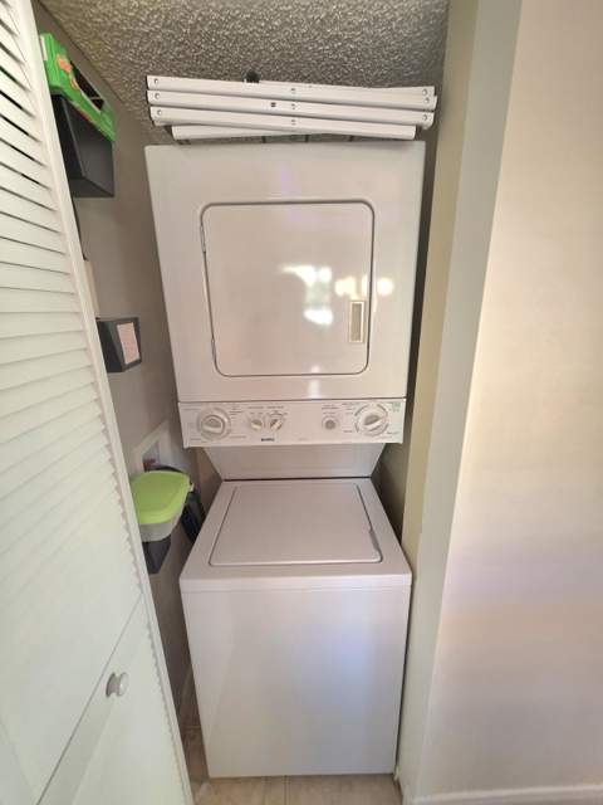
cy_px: 402
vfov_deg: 106.2
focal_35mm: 13
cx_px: 302
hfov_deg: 89.9
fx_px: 302
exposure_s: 1/120
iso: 250
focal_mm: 2.2
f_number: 1.9
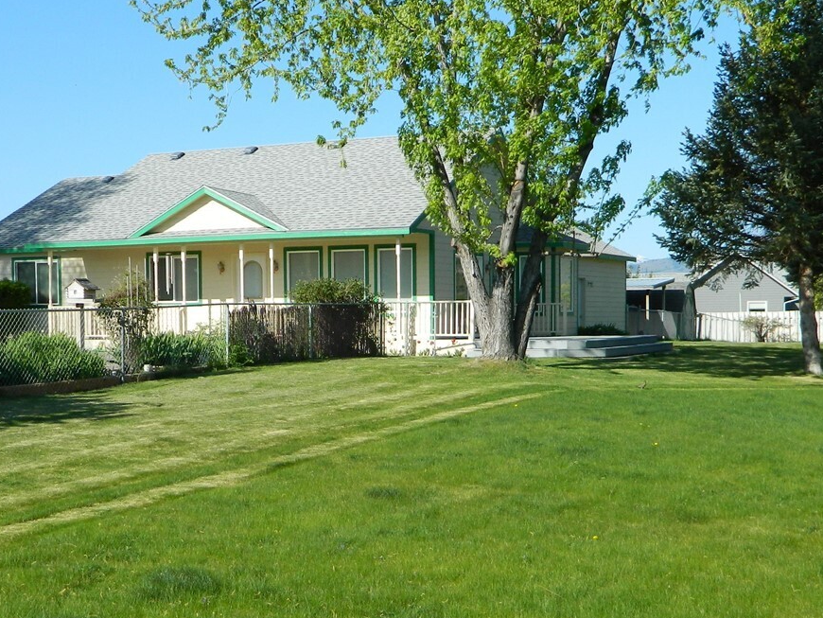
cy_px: 397
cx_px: 341
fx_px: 1356
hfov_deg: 33.7
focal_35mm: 57
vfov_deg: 25.6
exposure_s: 1/1000
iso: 80
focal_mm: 5.6
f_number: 3.2
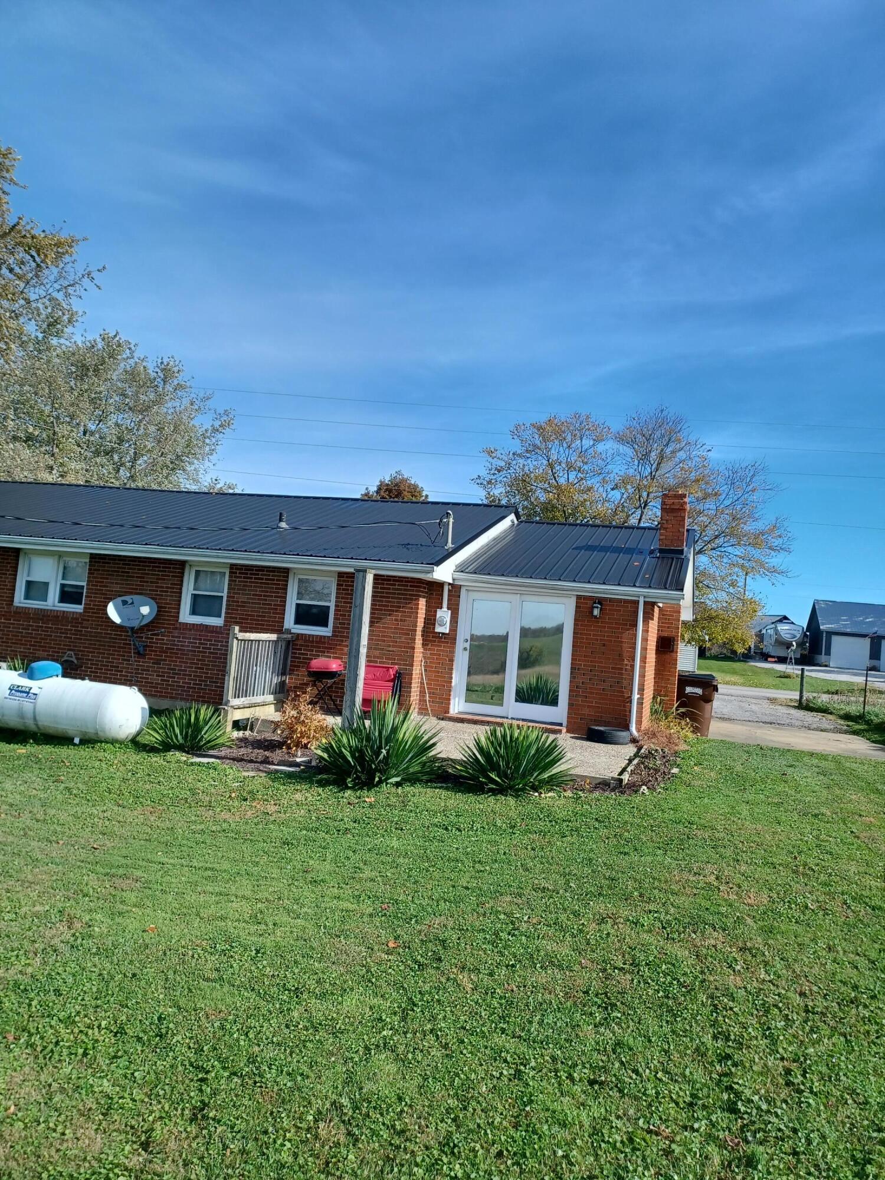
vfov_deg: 69.4
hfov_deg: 54.9
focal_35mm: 25
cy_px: 590
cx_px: 442
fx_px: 852
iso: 32
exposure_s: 1/214
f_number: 1.8
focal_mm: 4.6
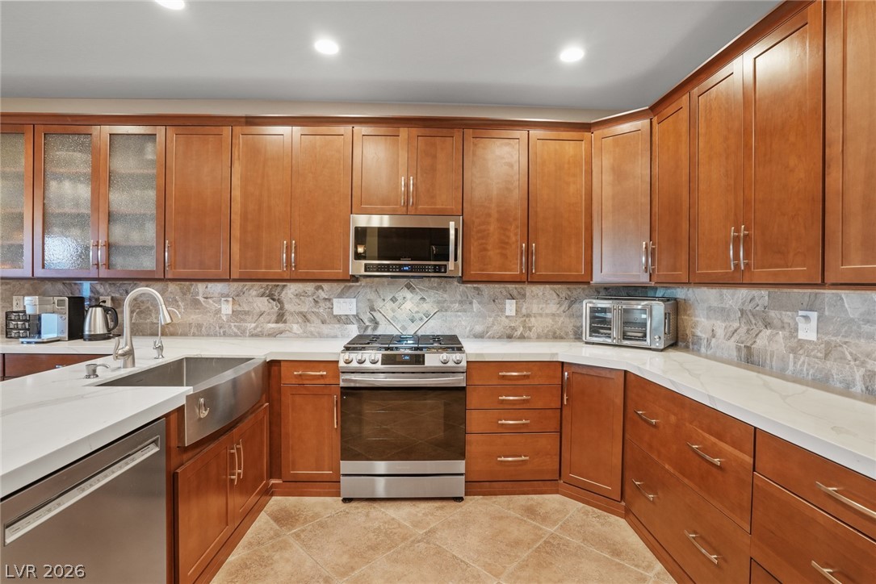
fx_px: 389
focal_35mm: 16
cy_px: 292
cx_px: 438
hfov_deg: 96.7
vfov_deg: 73.8
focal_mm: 16
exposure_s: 1/1.25
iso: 640
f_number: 9
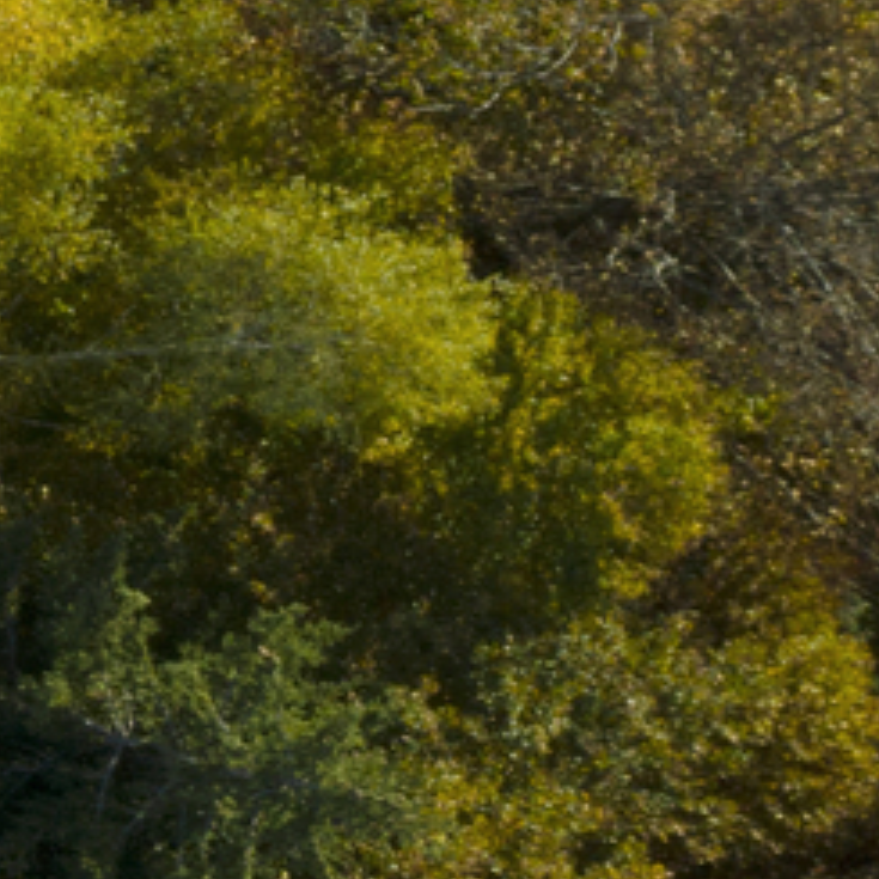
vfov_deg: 9.0
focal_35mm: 194
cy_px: 318
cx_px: -2673
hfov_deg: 6.9
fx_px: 5573
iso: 100
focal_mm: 10.26
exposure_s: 1/200
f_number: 6.3
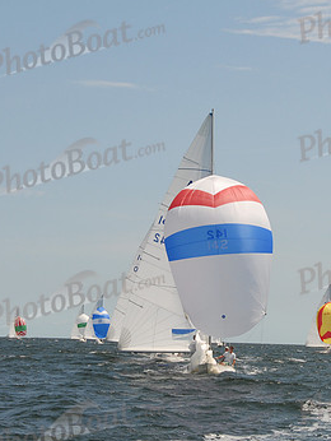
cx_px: 232
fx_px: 1541
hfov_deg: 12.2
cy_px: 213
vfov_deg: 16.3
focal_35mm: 121
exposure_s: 1/500
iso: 200
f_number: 8
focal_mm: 50
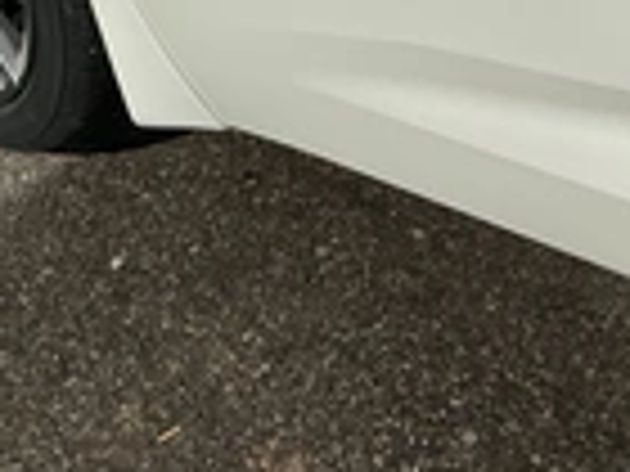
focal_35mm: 80
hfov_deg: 24.2
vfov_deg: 17.0
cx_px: 472
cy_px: -189
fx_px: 1456
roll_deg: -3.6
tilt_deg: -30.4
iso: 25
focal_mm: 3
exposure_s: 1/6536
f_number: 1.8
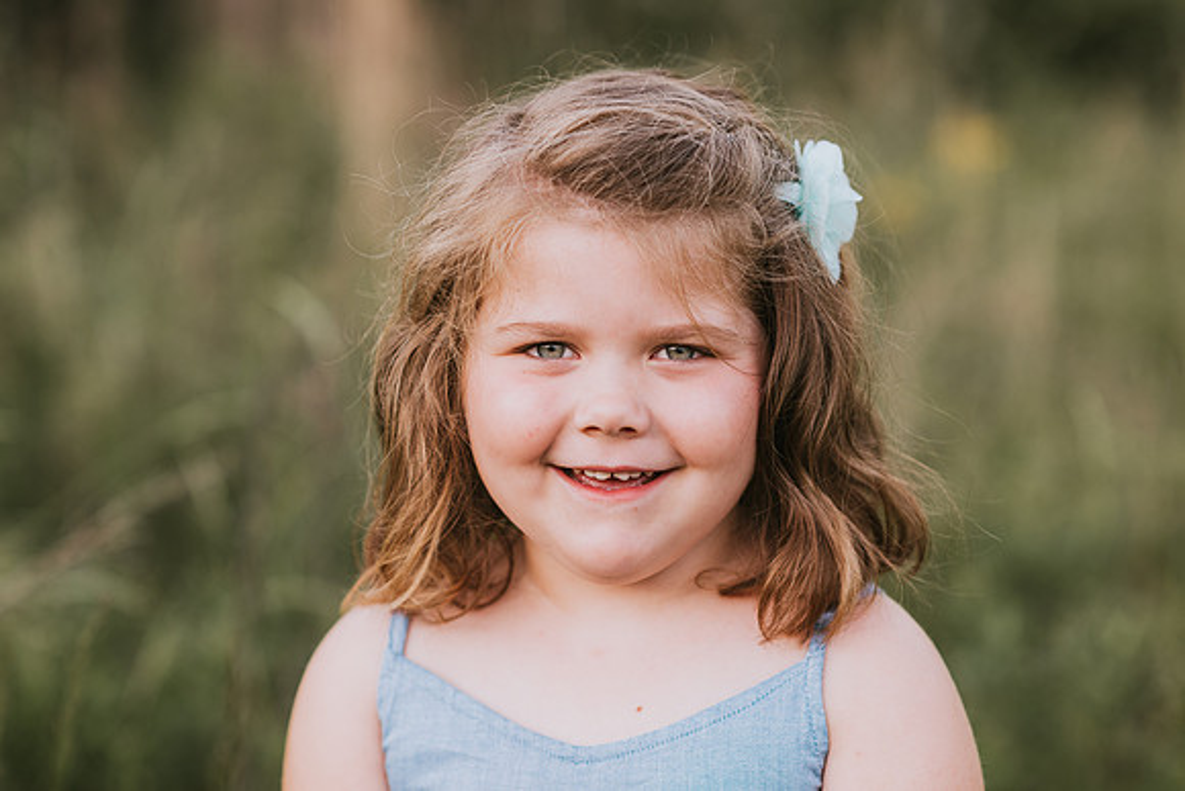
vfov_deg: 16.1
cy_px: 396
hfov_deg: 23.9
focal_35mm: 85
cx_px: 592
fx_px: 2798
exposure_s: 1/400
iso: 200
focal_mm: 85
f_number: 2.5
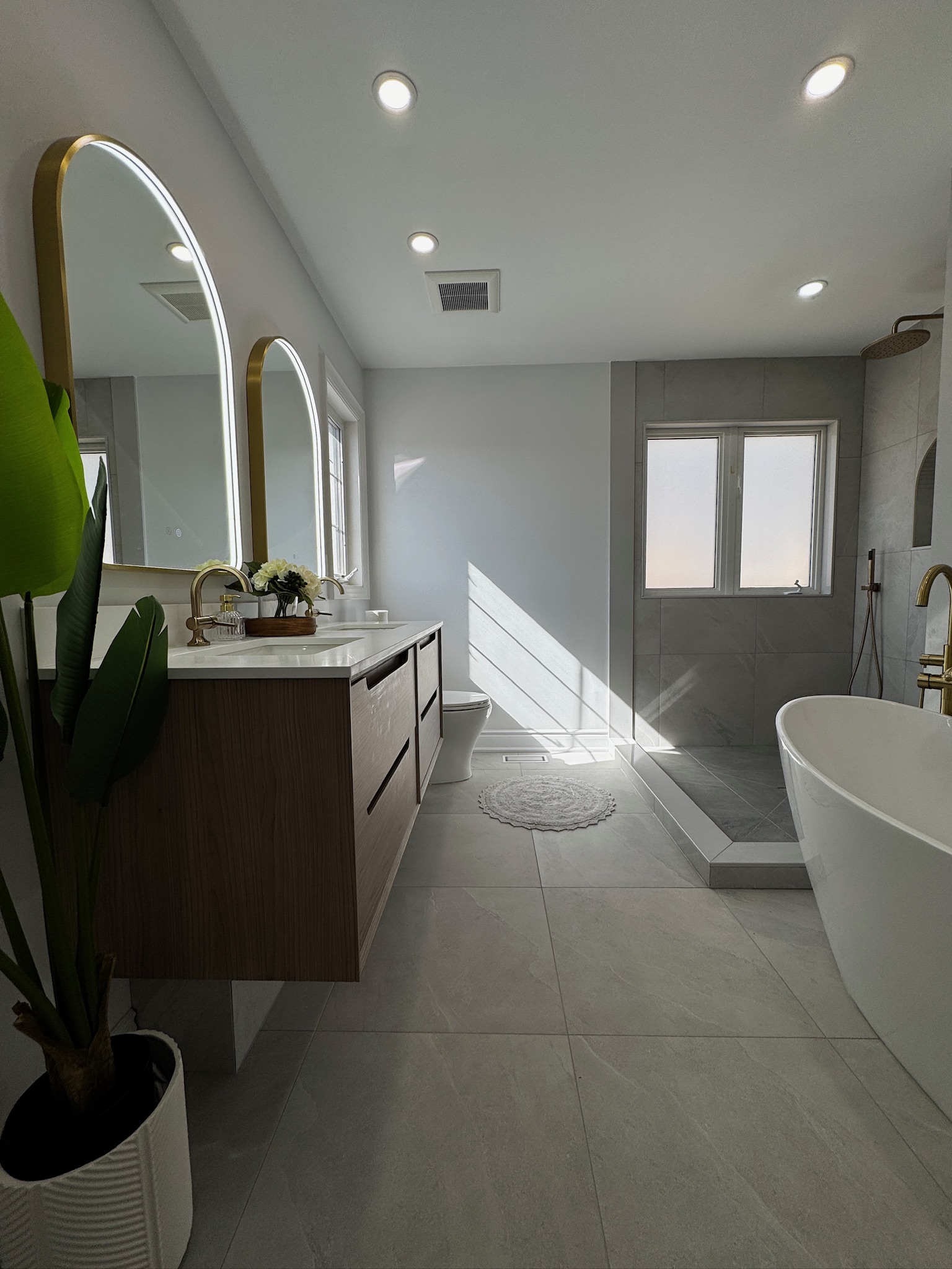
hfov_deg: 85.7
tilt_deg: -3.9
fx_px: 513
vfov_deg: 102.1
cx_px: 476
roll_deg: +0.3
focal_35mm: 14
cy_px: 634
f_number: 2.2
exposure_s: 1/245
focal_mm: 2.22
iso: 40
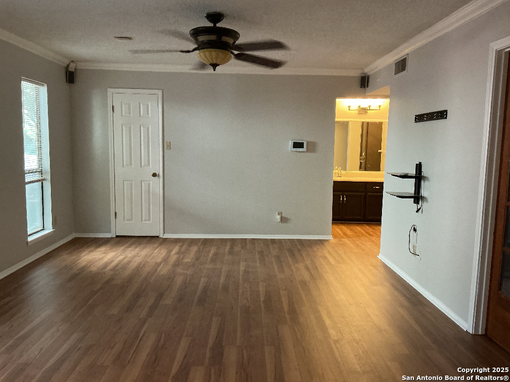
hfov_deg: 61.7
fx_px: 427
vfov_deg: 48.2
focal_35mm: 29
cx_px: 255
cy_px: 191
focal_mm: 3
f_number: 1.8
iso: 200
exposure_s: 1/40
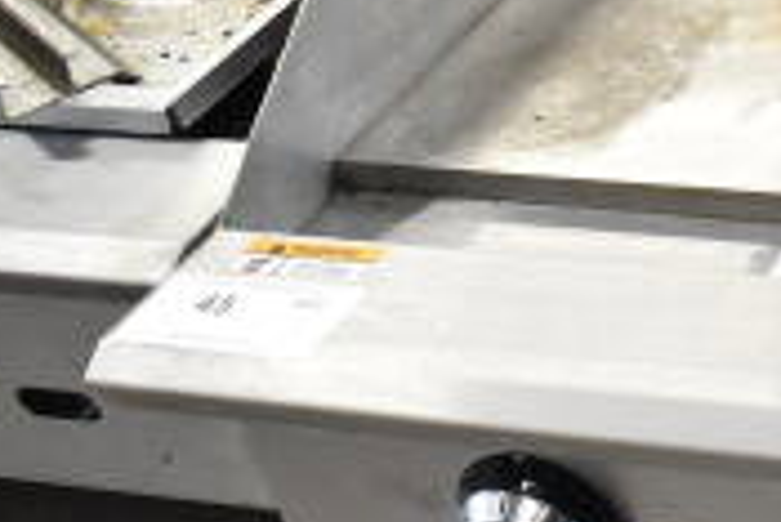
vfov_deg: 12.5
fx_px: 2383
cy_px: 230
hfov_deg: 16.4
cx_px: 1290
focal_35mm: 110
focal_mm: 21
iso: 1600
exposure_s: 1/50
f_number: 3.8
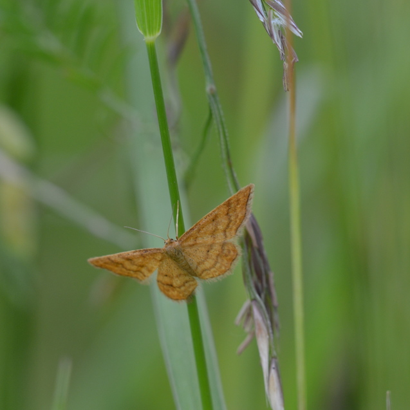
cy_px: 205
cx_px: 191
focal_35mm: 356
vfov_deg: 4.9
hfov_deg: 4.9
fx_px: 4766
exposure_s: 1/125
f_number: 6.3
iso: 400
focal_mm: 185
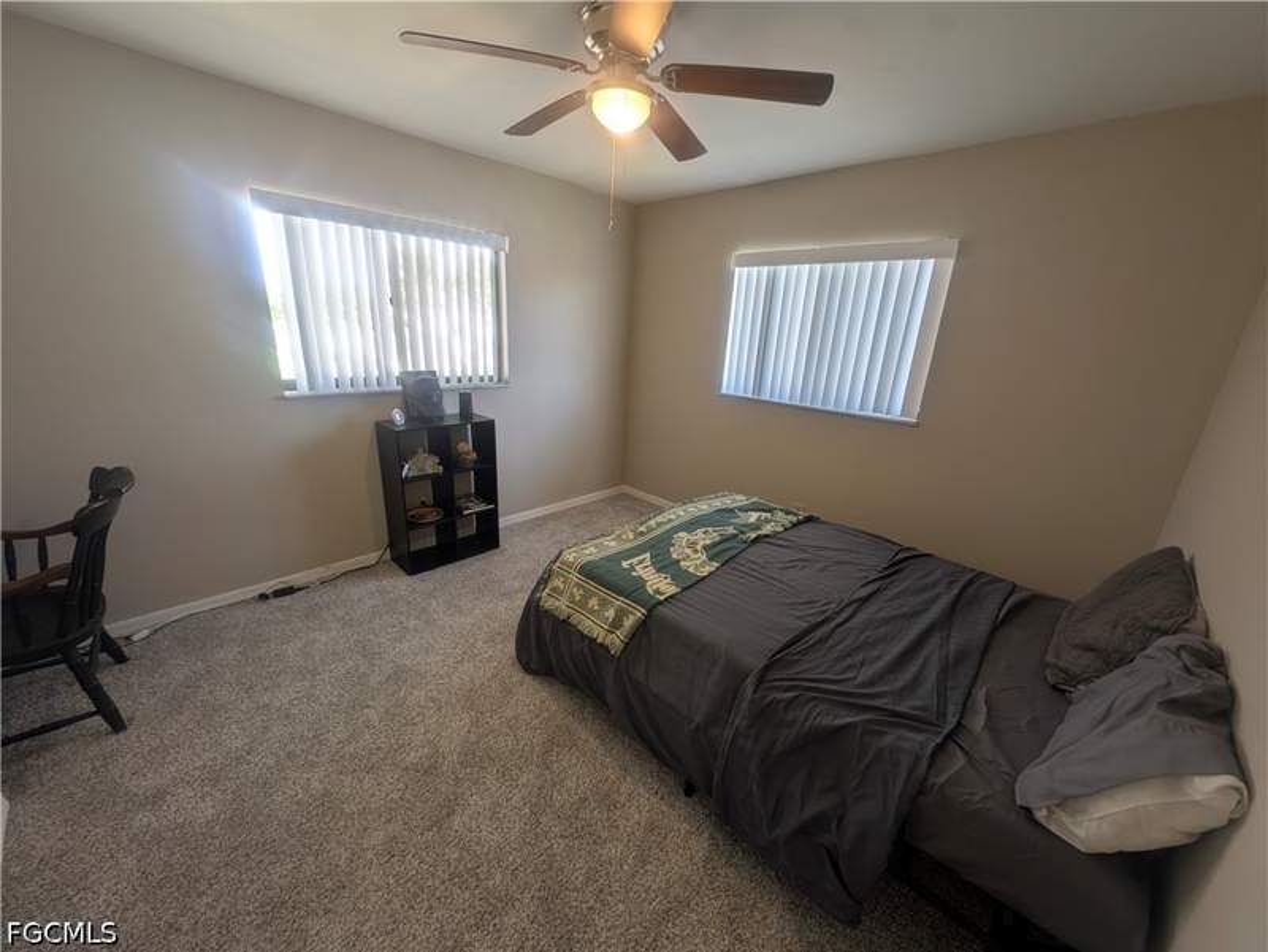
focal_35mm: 12
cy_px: 476
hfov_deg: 110.5
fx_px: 440
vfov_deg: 94.6
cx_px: 634
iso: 89
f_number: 1.95
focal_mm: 2.23
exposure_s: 1/120
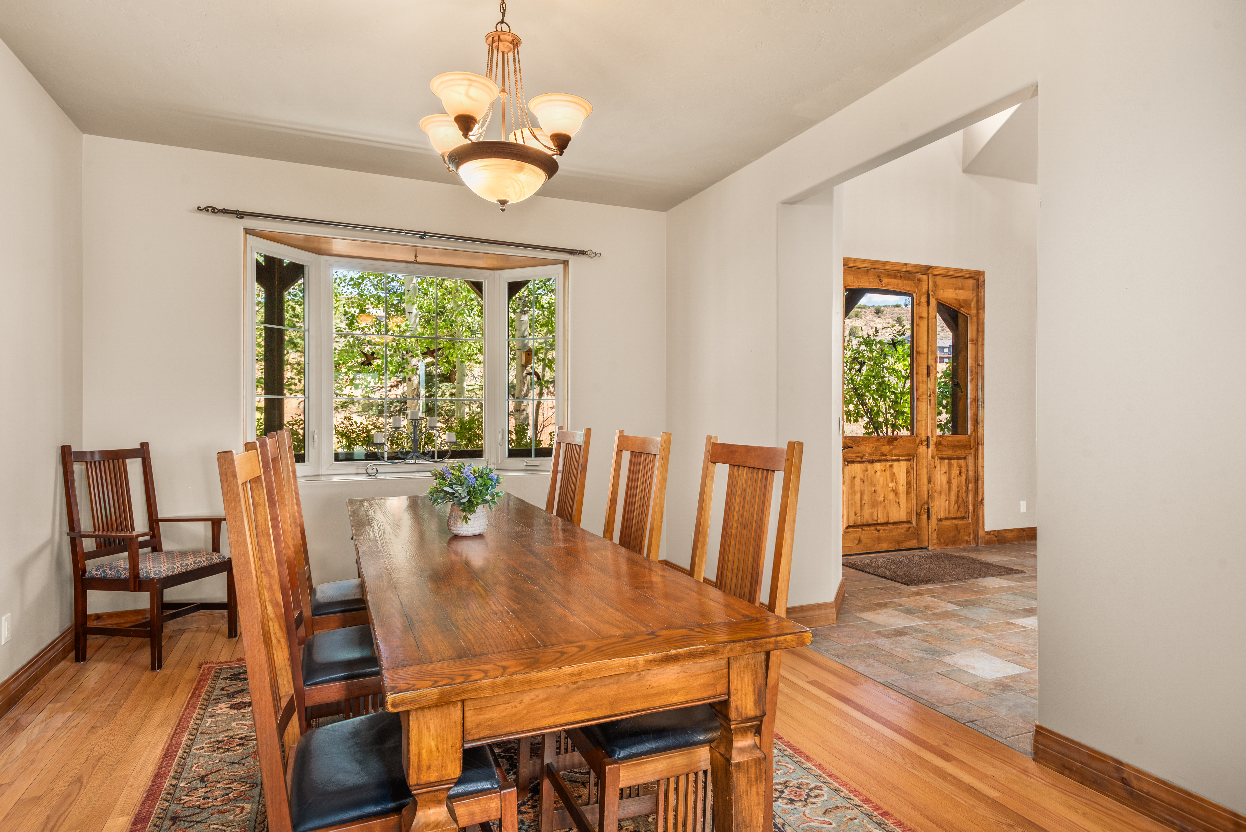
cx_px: 623
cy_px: 416
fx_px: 692
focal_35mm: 20
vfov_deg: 62.0
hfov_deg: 84.0
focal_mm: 20
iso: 400
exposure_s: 1
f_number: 9
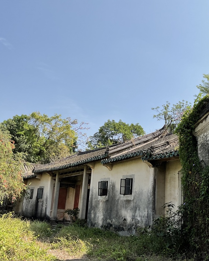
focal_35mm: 38
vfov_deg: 47.9
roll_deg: +0.2
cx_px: 172
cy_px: 130
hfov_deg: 37.5
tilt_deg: +13.9
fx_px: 294
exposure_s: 1/1451
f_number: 1.8
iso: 16
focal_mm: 3
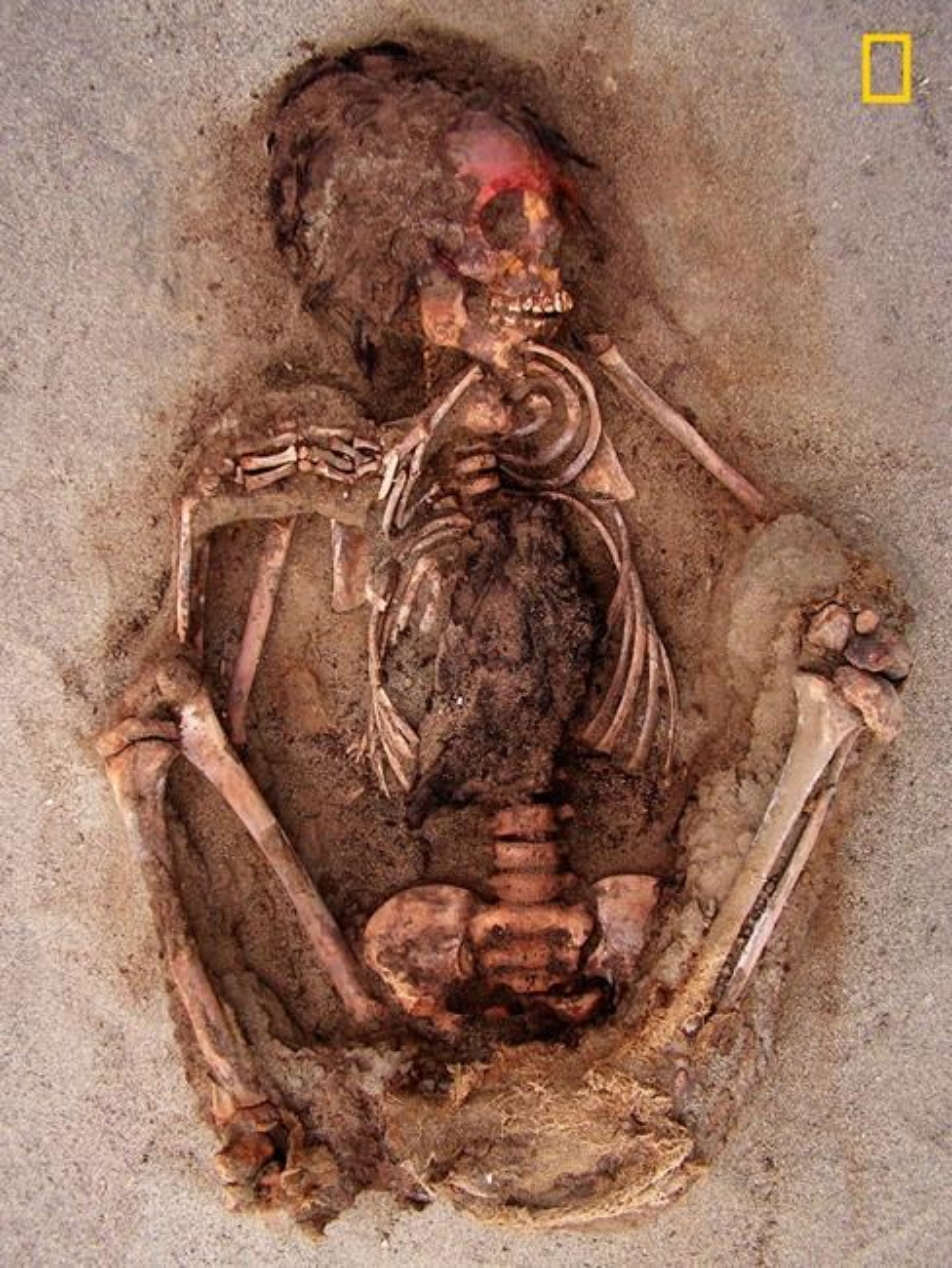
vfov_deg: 51.3
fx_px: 1319
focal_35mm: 36
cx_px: 476
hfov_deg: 39.7
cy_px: 634
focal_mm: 6
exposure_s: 1/320
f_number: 3.2
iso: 64
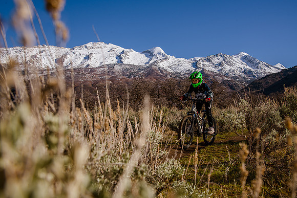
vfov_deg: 35.1
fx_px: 314
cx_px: 148
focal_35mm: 38
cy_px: 99
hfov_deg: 50.7
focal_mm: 38
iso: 200
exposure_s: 1/500
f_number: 10
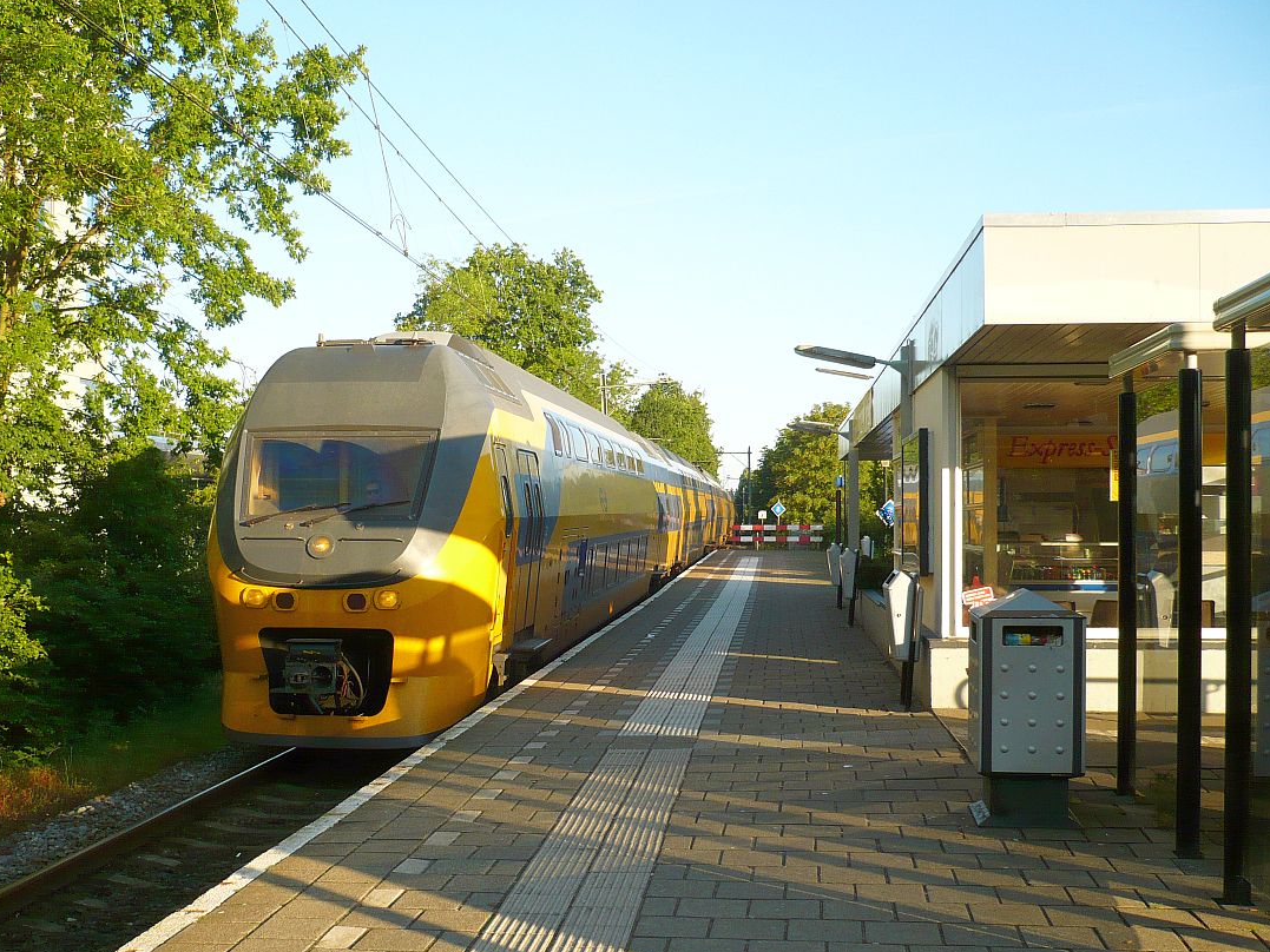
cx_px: 570
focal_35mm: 39
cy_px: 490
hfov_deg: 47.8
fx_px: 1431
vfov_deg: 36.8
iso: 100
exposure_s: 1/400
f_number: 2.8
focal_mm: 5.8
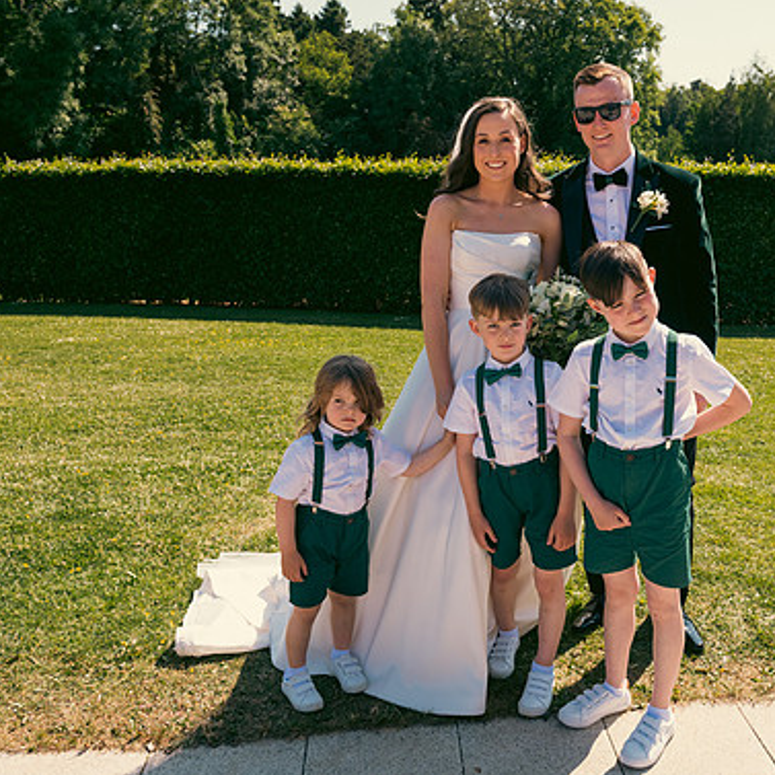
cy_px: 381
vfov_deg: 48.4
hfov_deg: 47.6
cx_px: 520
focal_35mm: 34
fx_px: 861
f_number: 6.3
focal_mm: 26
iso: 125
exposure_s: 1/400
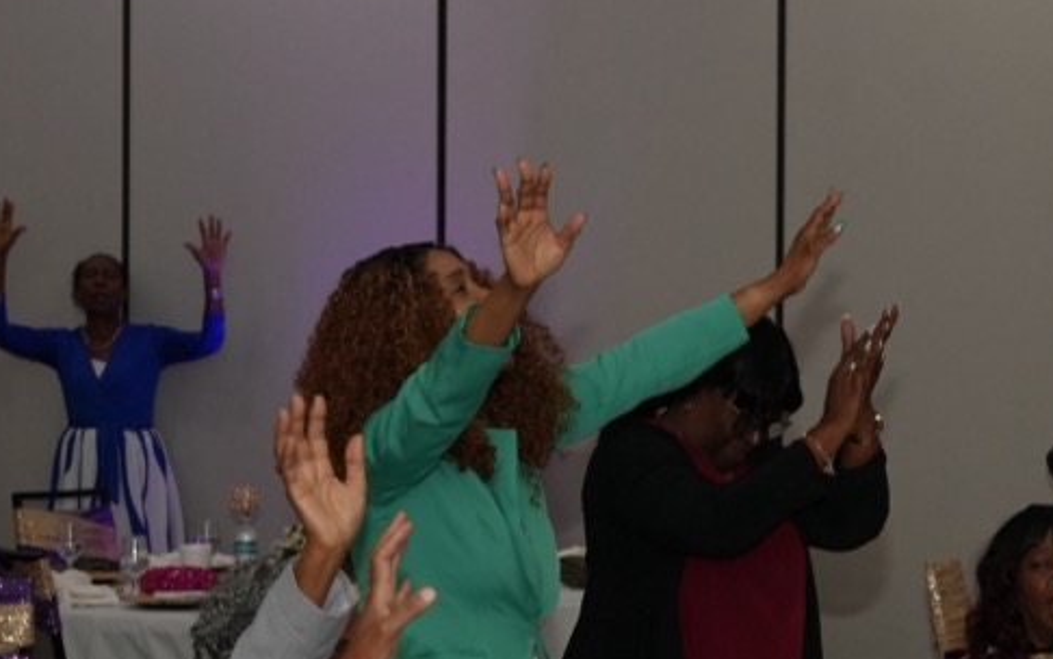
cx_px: 771
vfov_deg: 9.3
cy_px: 373
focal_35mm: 141
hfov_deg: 14.8
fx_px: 4047
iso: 1600
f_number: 4.5
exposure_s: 1/250
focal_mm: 42
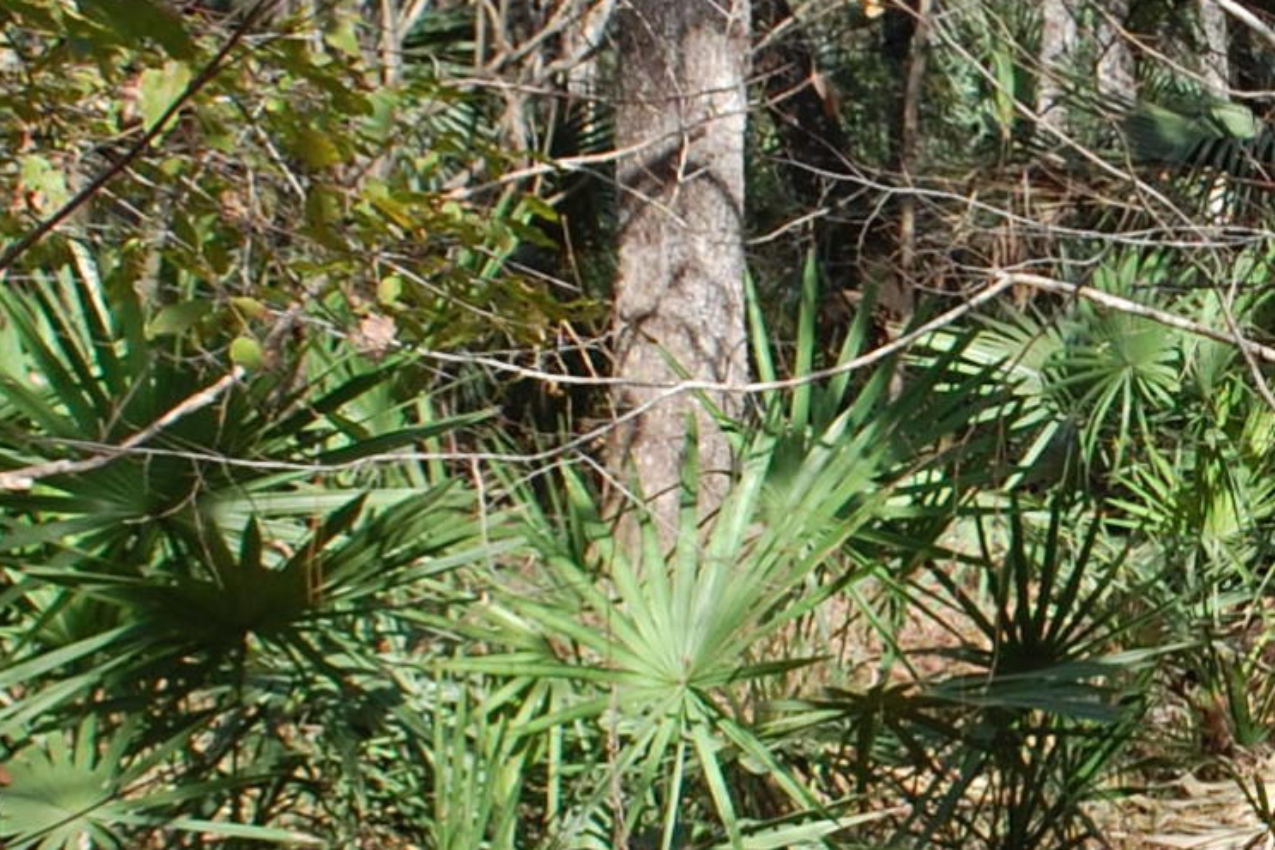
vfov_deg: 11.3
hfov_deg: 16.5
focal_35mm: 121
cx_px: 1302
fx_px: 4284
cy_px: 416
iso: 200
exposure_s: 1/200
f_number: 7.1
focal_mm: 20
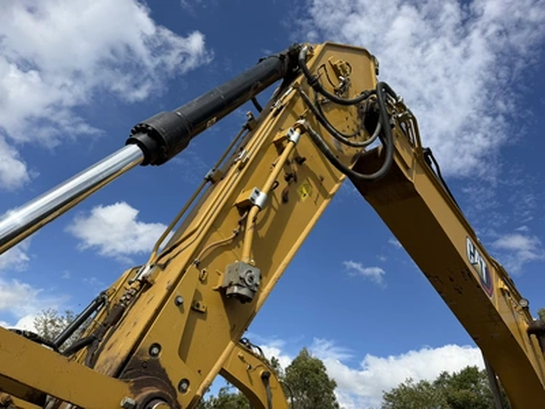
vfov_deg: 56.8
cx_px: 272
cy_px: 204
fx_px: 378
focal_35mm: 24
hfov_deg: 71.6
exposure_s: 1/5319
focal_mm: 6.76
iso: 80
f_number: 1.78
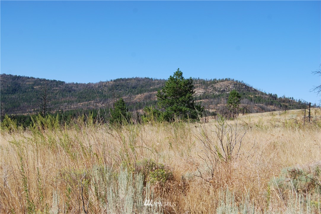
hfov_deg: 41.1
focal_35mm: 48
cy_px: 107
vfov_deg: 28.1
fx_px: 428
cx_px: 160
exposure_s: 1/250
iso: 100
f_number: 8
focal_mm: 32
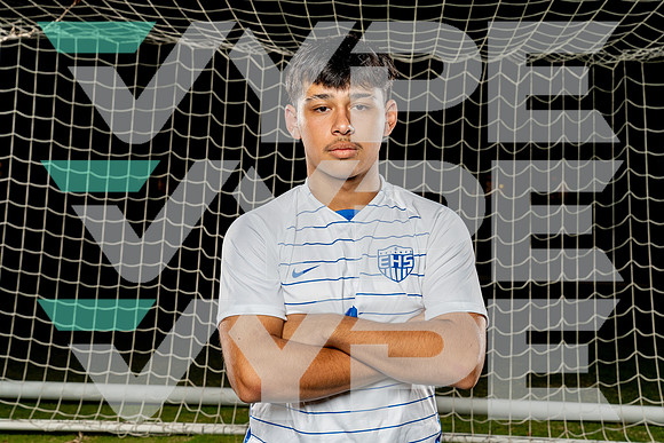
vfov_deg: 27.0
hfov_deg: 39.6
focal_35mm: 50
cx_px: 332
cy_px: 222
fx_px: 922
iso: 800
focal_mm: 50
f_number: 8
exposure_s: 1/250
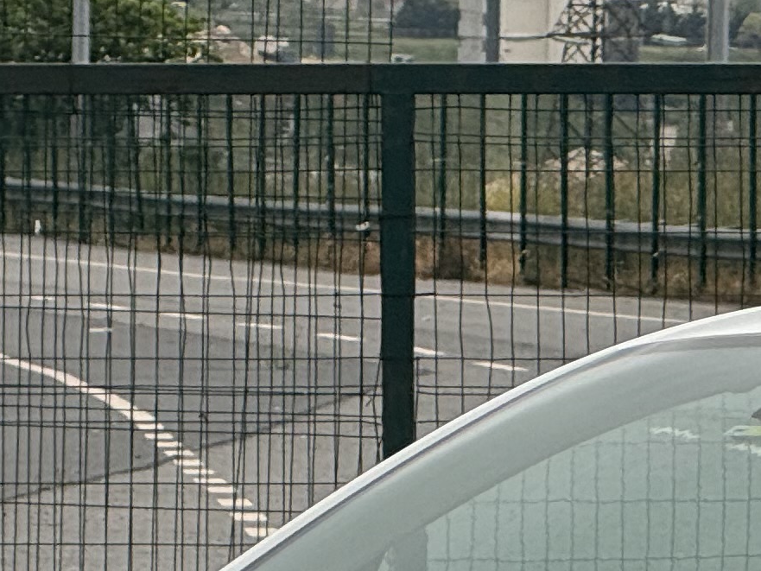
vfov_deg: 2.7
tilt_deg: -2.3
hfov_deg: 3.6
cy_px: 516
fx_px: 12071
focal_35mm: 549
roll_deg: -0.8
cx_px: 909
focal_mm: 15.66
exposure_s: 1/209
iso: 50
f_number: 2.8
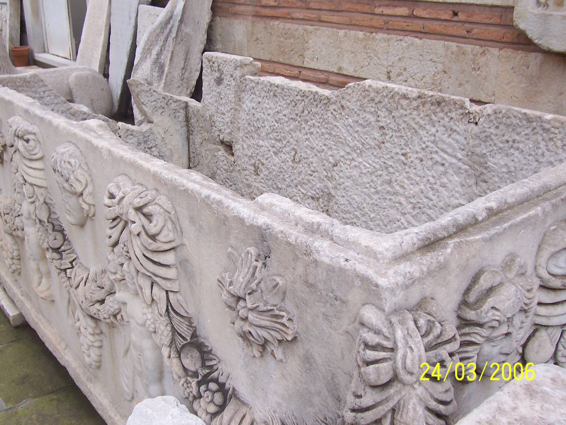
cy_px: 212
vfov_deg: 38.7
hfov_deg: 50.1
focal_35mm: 37
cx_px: 283
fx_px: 605
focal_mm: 5.6
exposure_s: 1/180
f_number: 2.8
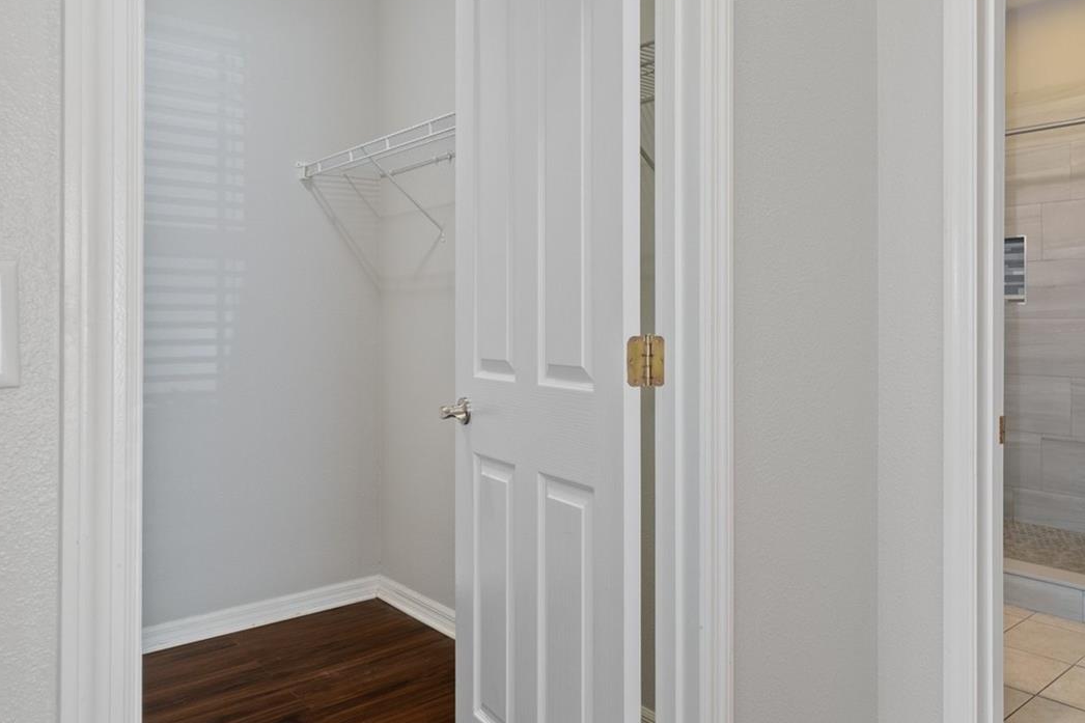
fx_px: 783
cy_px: 322
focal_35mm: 26
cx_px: 721
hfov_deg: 67.5
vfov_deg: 49.4
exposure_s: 2
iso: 320
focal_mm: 17
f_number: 9
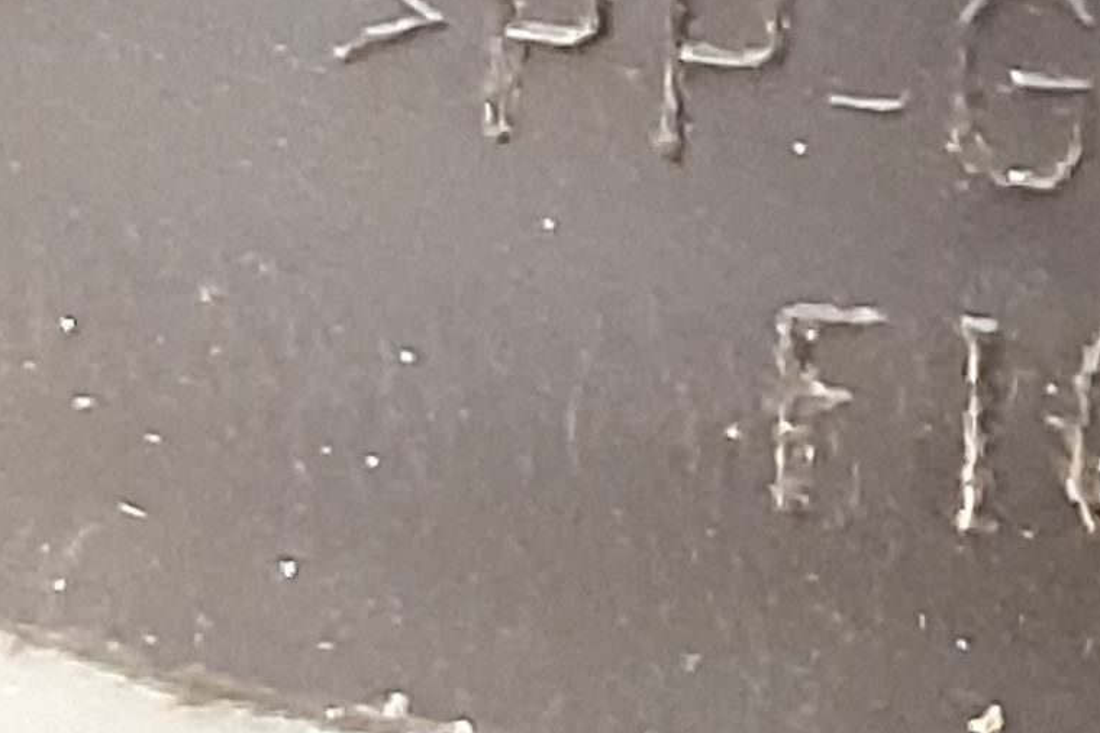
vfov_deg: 17.0
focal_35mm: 73
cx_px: 1296
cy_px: -355
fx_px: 2230
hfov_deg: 25.1
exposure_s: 1/20
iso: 500
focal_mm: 3.93
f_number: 1.7
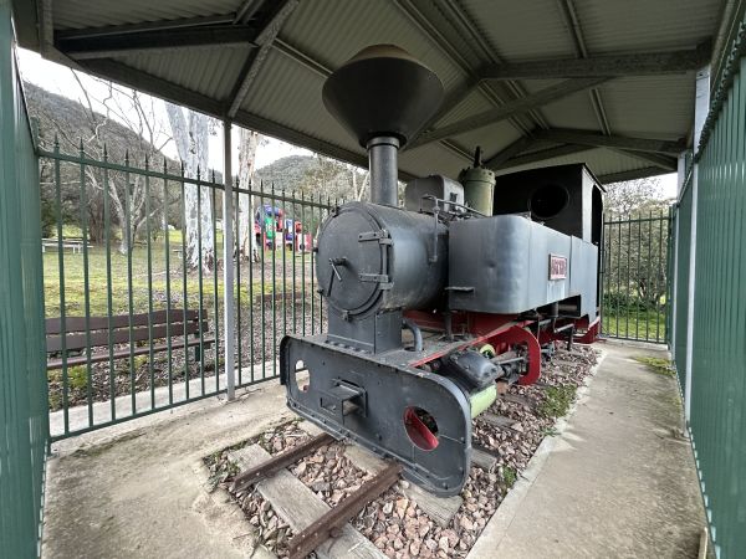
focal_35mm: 14
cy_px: 280
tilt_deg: -2.4
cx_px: 373
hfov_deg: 102.1
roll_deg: +0.2
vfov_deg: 85.7
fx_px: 302
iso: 320
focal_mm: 2.22
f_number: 2.2
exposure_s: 1/67
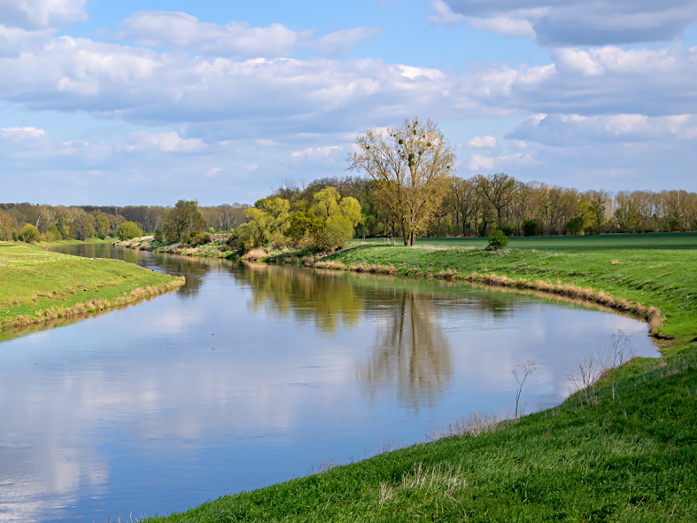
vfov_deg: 21.9
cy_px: 317
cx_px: 206
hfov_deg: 28.6
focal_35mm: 67
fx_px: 1351
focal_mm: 30.5
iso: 200
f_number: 8
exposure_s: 1/1000
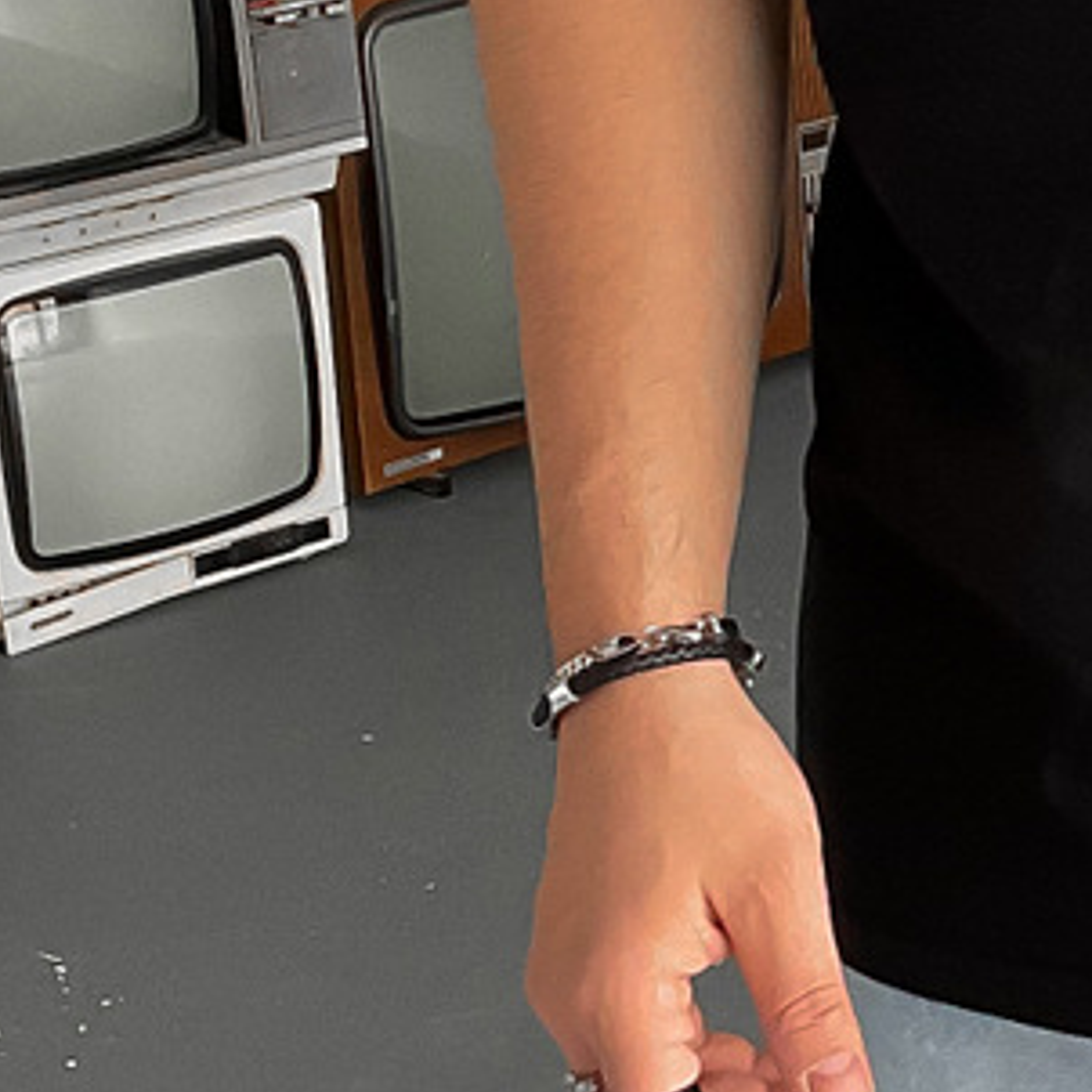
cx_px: 1309
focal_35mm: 136
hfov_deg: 12.5
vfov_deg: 12.8
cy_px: 774
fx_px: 4854
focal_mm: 3
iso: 80
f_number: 1.8
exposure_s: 1/60
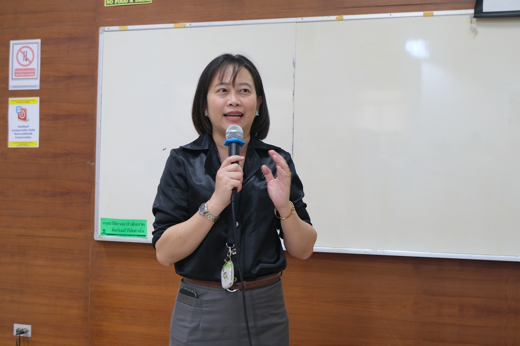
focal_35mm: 46
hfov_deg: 42.7
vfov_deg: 29.2
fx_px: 664
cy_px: 173
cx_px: 260
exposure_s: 1/30
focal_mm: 30.5
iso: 1250
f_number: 4.7
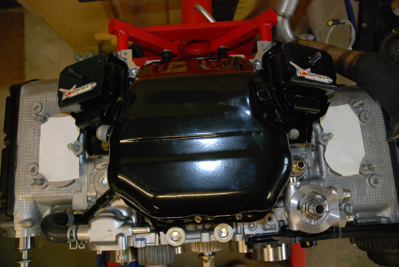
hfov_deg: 67.3
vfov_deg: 48.0
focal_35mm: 27
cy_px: 134
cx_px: 200
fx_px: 300
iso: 640
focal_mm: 18
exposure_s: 1/60
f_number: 4.5
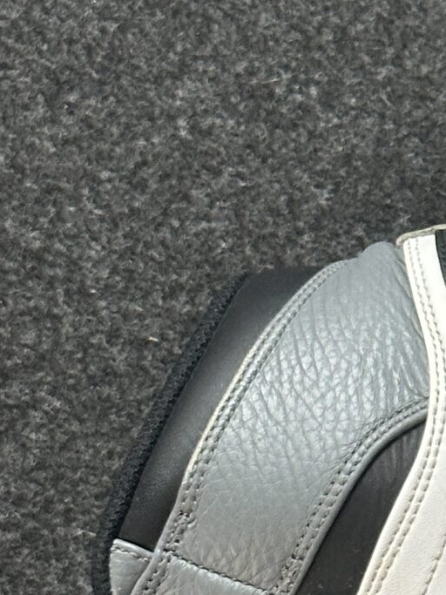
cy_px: 696
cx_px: 808
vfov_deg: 10.8
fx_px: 3093
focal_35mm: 180
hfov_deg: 8.0
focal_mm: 6.86
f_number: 1.78
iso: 250
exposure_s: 1/34
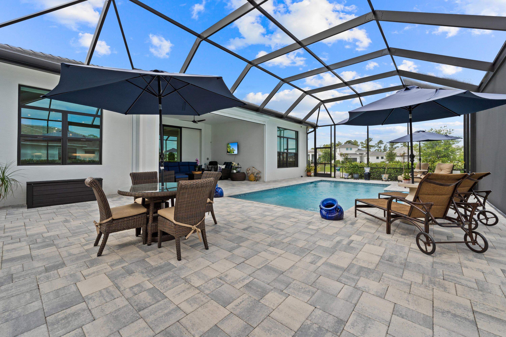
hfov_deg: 104.3
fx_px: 197
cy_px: 168
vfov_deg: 81.2
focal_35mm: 14
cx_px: 253
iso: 250
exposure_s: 1/80
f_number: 11
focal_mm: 14
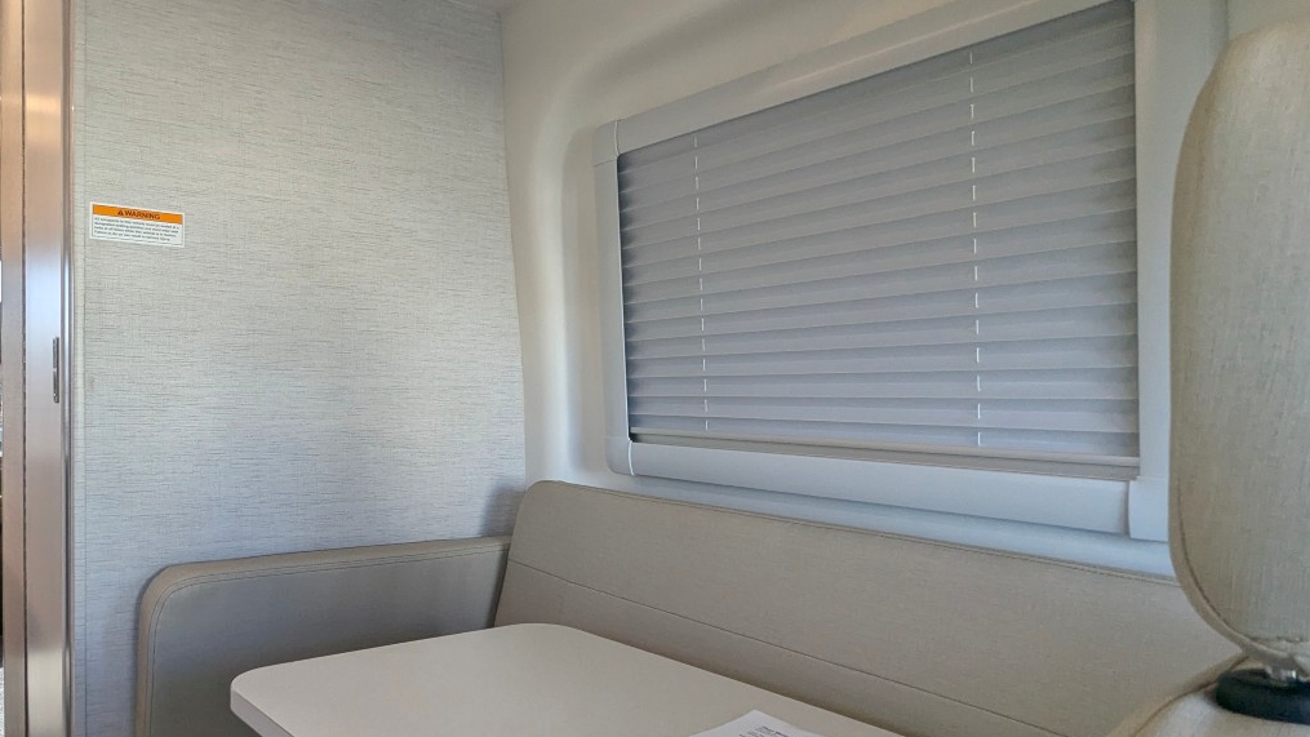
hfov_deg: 73.4
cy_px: 409
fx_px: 834
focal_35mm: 24
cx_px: 412
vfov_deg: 47.6
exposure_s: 1/218
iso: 82
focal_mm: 2.35
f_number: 2.2
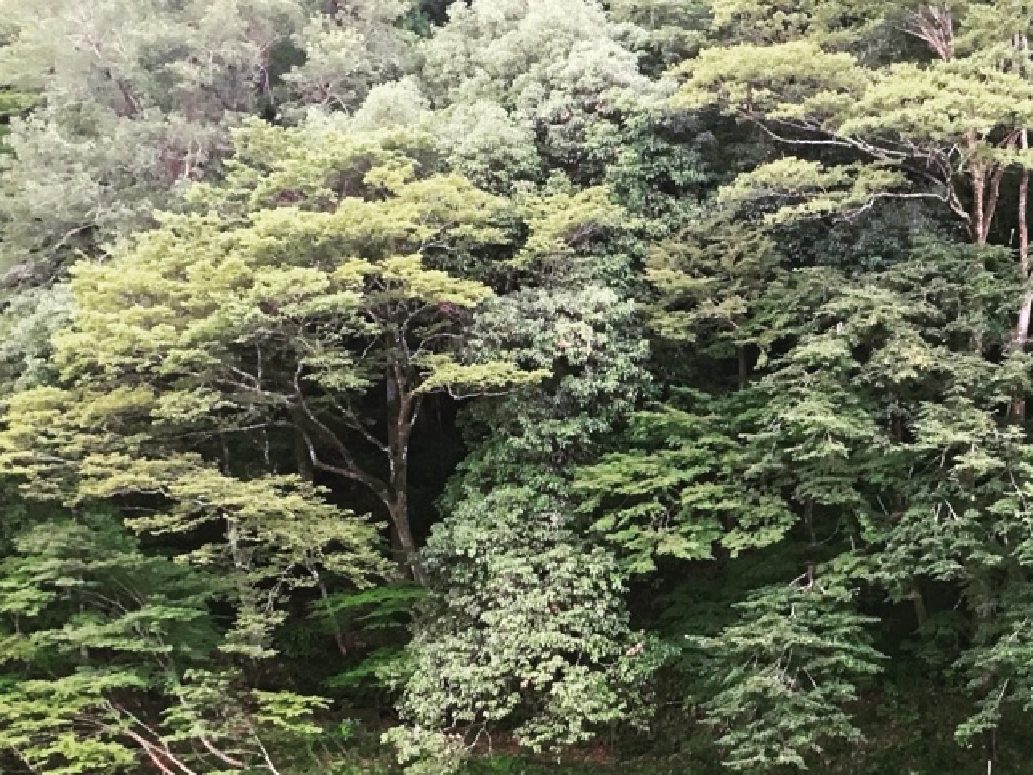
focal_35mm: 72
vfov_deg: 20.2
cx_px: 911
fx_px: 2149
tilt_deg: +4.6
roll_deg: +0.4
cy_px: 606
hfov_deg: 26.2
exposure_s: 1/30
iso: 40
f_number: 2.2
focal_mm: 4.15
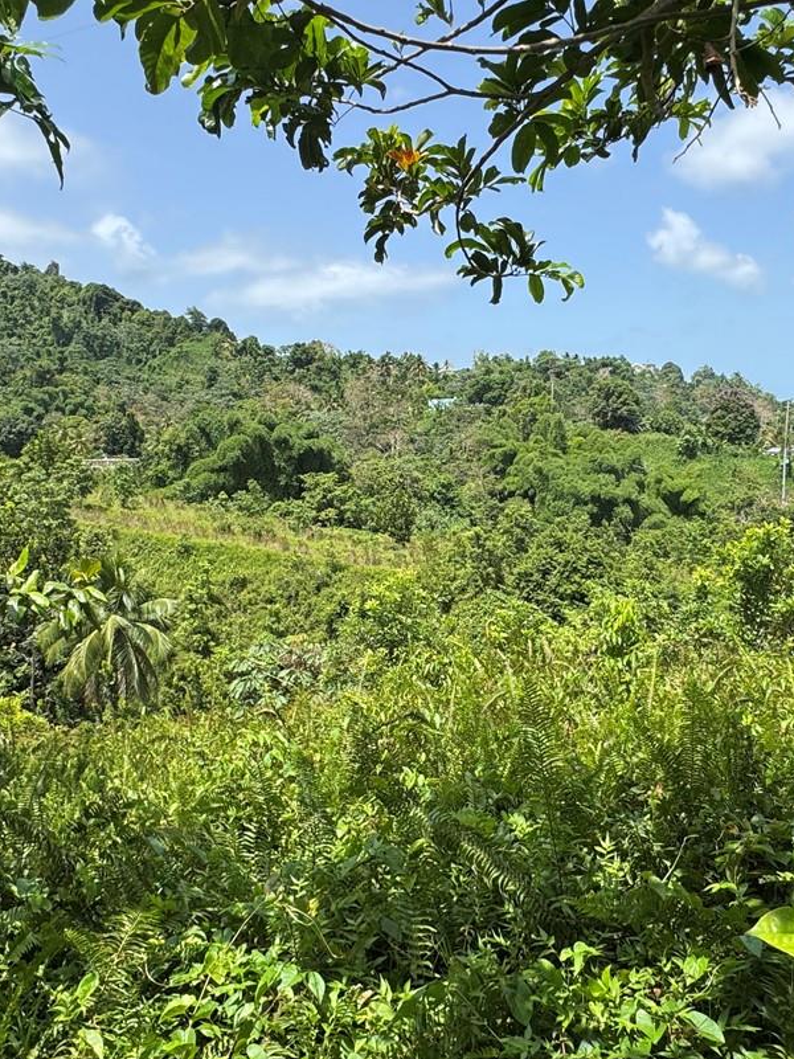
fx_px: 856
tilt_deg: -8.2
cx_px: 418
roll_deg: +0.6
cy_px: 560
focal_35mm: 28
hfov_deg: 49.7
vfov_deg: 63.4
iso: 50
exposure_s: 1/993
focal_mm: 2.22
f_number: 2.2
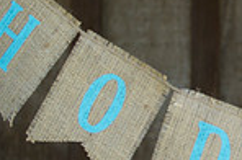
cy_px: 70
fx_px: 2582
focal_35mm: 385
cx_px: 441
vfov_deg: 3.6
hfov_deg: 5.3
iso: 200
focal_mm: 98
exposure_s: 1/250
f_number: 3.2
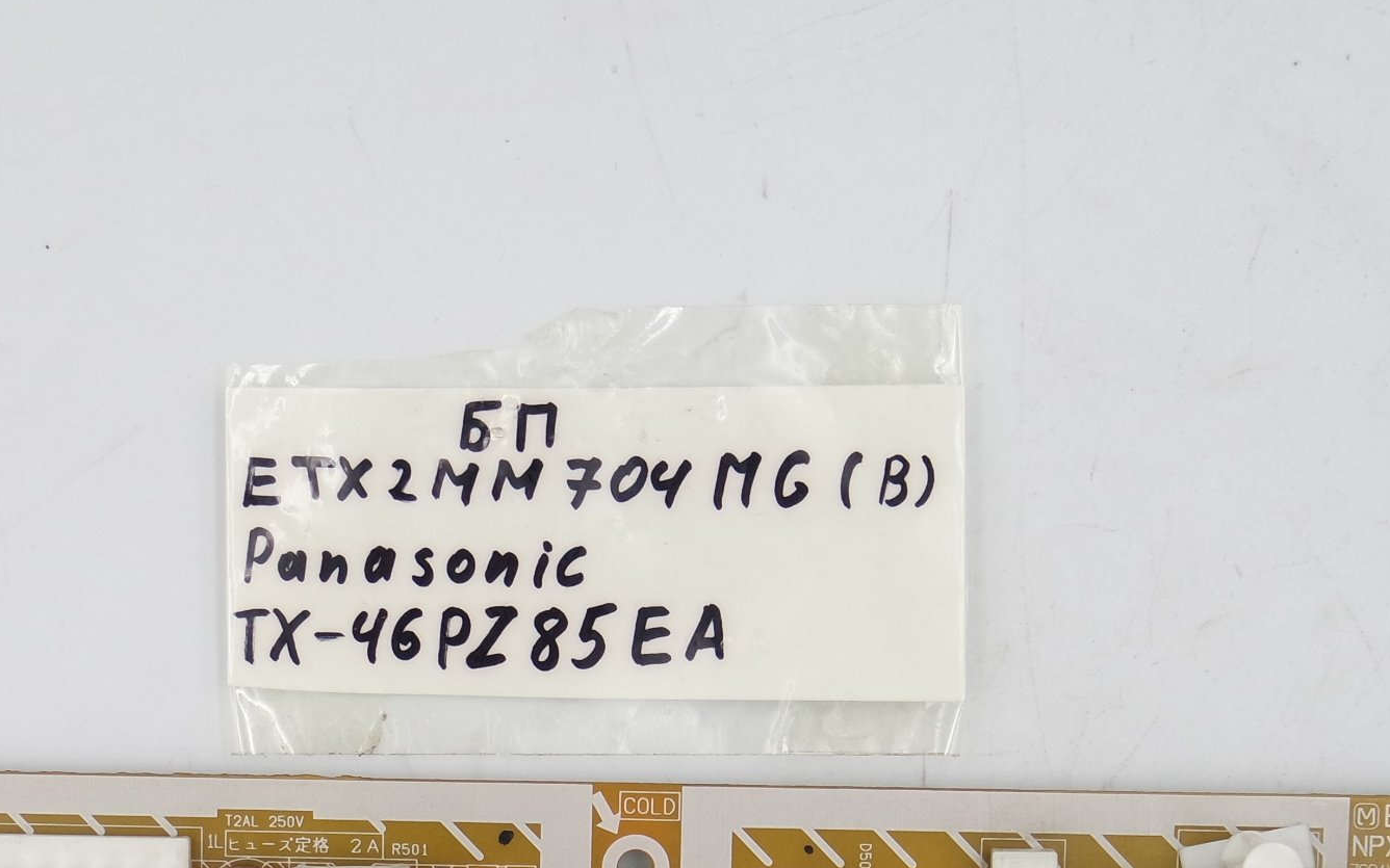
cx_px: 628
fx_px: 4129
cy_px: 969
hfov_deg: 19.1
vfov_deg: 11.8
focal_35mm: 109
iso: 160
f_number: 4.5
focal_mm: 18
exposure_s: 1/125
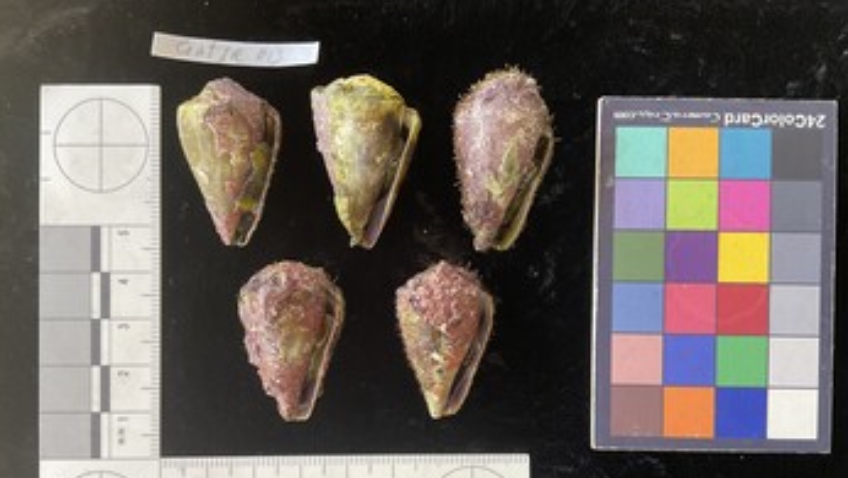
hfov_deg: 61.0
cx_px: 422
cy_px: 300
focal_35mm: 32
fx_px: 720
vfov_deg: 36.5
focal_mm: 3
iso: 50
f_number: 1.8
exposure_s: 1/60
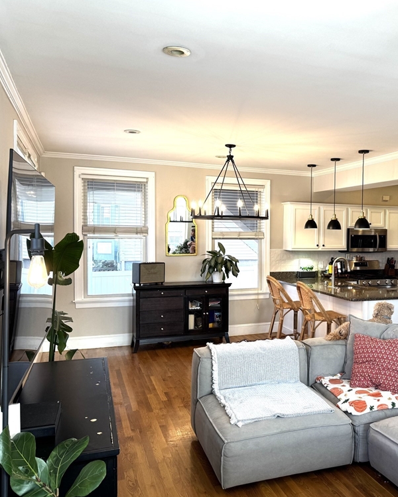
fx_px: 471
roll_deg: -0.3
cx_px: 297
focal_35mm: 32
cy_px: 245
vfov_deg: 55.7
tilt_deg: -2.4
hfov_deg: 44.3
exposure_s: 1/120
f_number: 1.78
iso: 80
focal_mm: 6.76
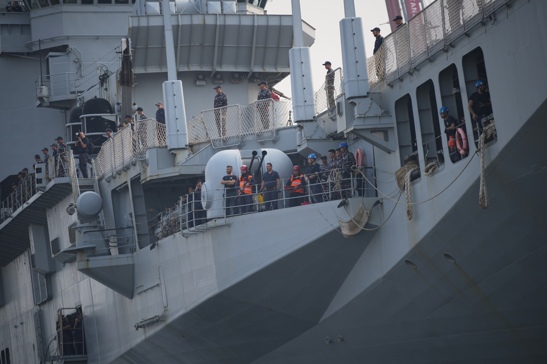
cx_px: 274
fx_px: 3038
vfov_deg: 6.9
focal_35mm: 200
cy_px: 182
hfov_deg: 10.3
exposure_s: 1/1600
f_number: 2.8
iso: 100
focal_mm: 200
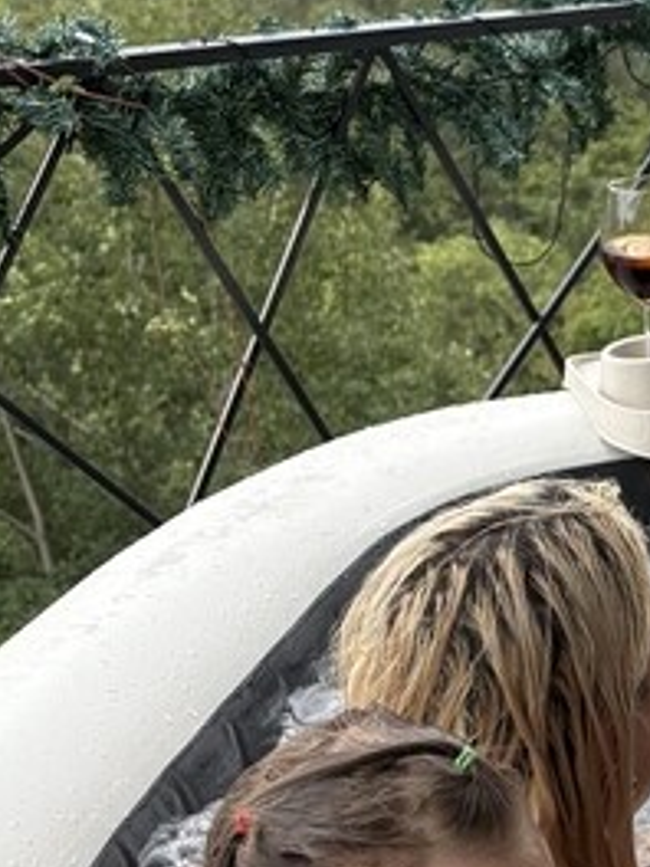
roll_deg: +0.5
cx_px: 991
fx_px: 2529
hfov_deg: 13.7
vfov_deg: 19.3
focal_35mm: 101
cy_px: 204
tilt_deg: -11.2
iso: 40
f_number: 1.6
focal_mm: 5.96
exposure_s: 1/156
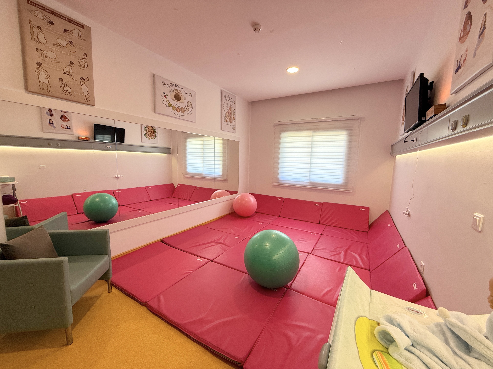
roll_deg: -1.8
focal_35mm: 14
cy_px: 184
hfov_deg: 102.1
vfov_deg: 85.7
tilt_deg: -7.2
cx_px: 246
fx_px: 199
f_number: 2.2
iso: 100
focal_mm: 2.22
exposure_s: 1/100
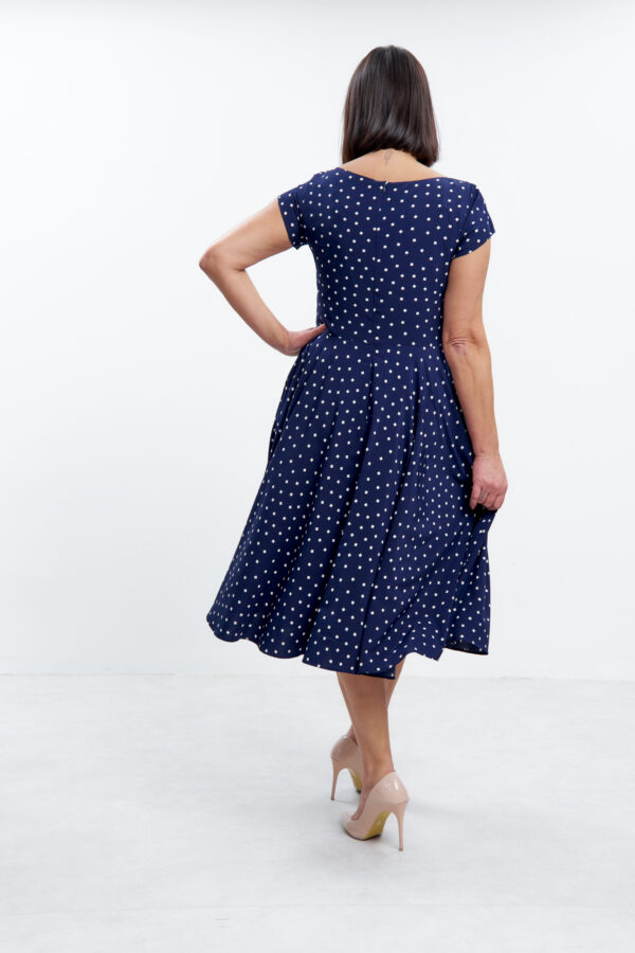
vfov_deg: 43.6
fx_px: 1191
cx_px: 318
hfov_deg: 29.9
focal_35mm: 45
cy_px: 476
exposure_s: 1/160
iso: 100
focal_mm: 45
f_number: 13
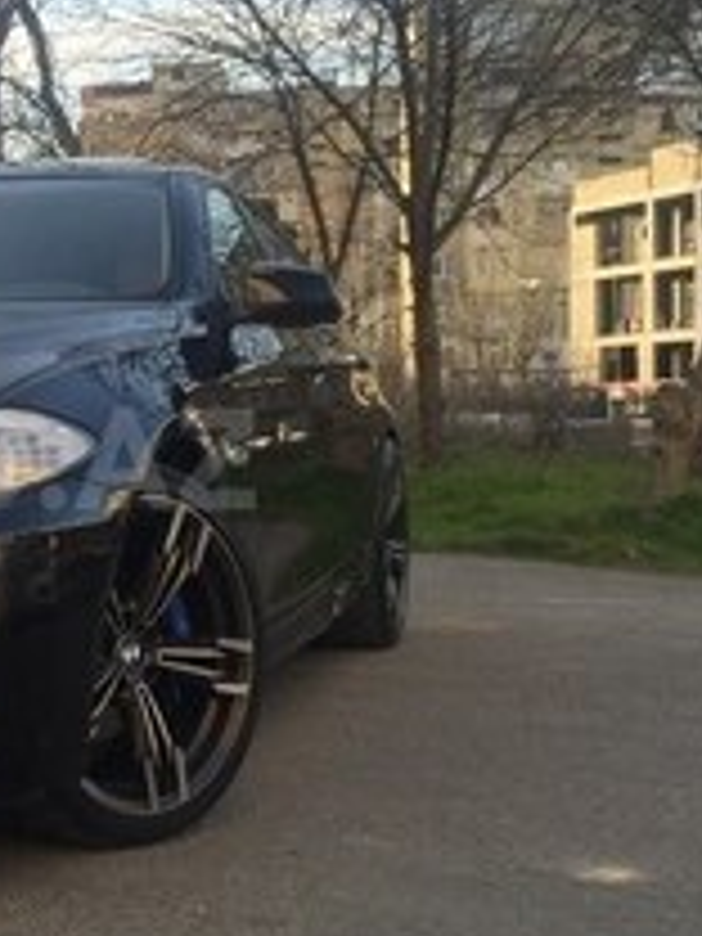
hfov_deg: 20.2
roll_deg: +0.3
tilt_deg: -1.8
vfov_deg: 28.2
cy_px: 459
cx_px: -90
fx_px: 1866
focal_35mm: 69
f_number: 2.2
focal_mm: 4.15
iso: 32
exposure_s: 1/573
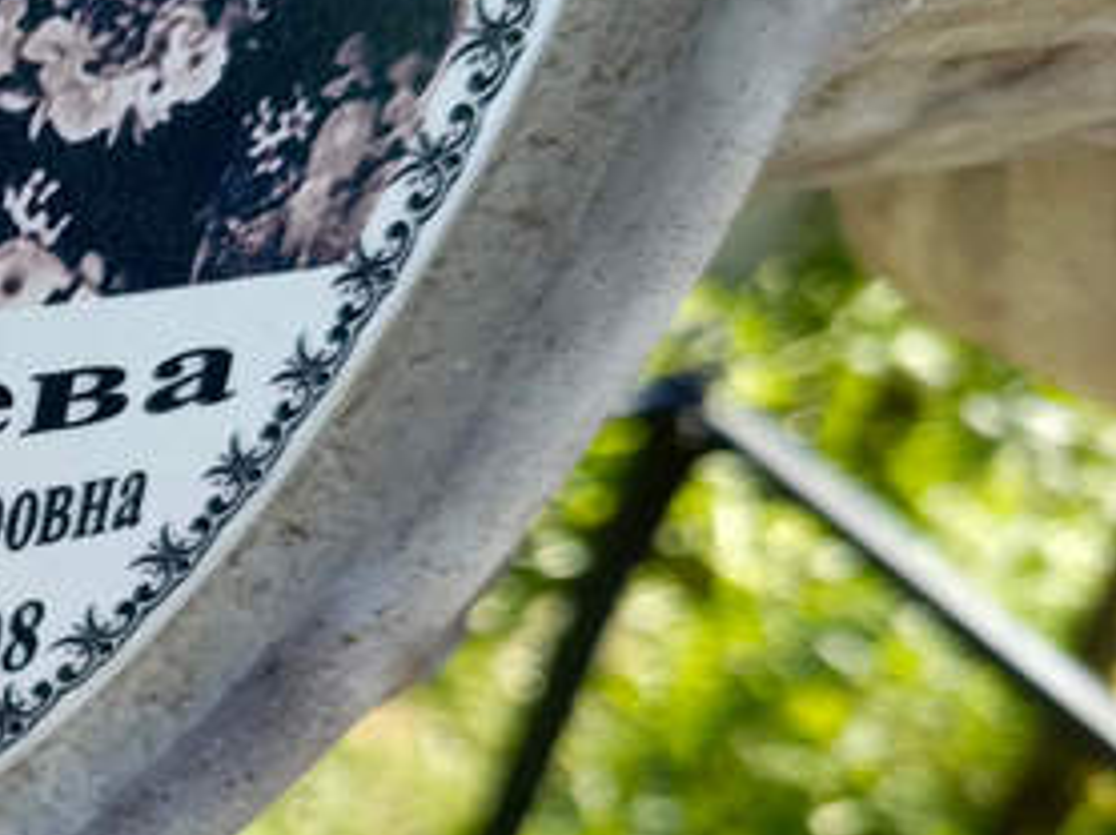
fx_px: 2319
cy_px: 658
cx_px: -422
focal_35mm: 72
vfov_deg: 20.2
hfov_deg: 23.2
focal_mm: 4.76
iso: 111
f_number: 1.69
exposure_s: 1/272
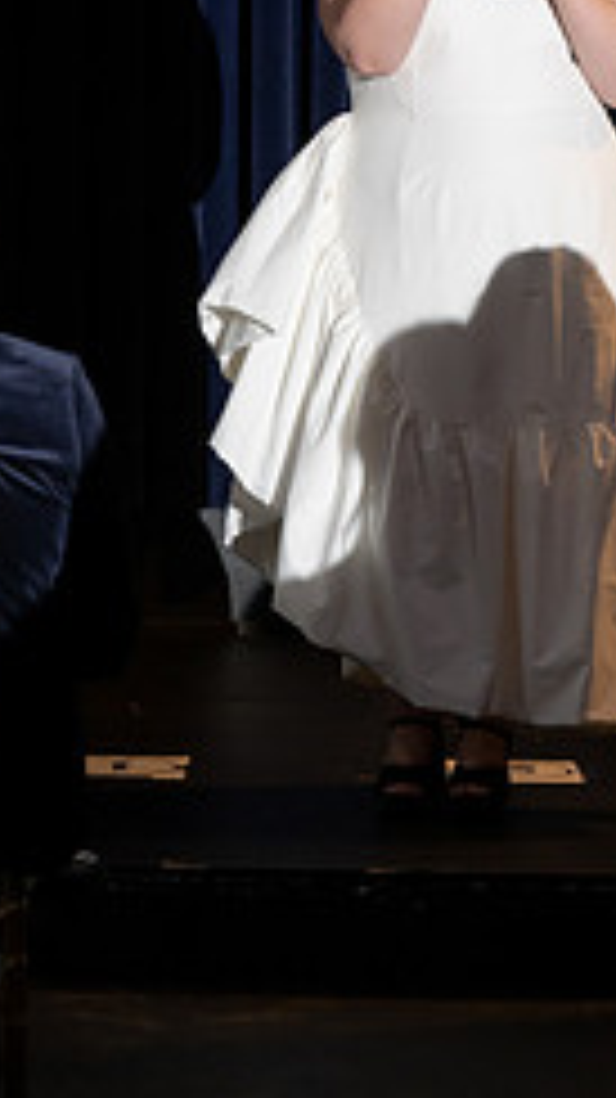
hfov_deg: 5.7
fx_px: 6136
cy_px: 166
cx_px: 315
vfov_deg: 10.2
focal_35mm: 211
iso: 2500
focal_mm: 109
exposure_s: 1/200
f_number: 5
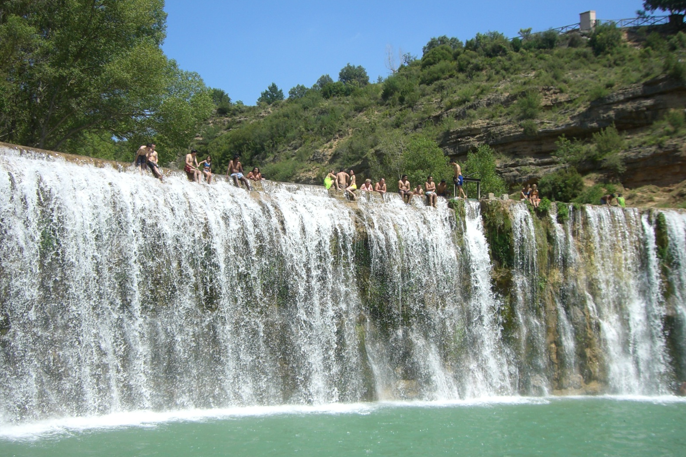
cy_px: 256
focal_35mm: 40
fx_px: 762
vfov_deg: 33.4
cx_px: 345
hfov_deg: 48.5
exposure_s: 1/640
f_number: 4.3
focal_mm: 6.2
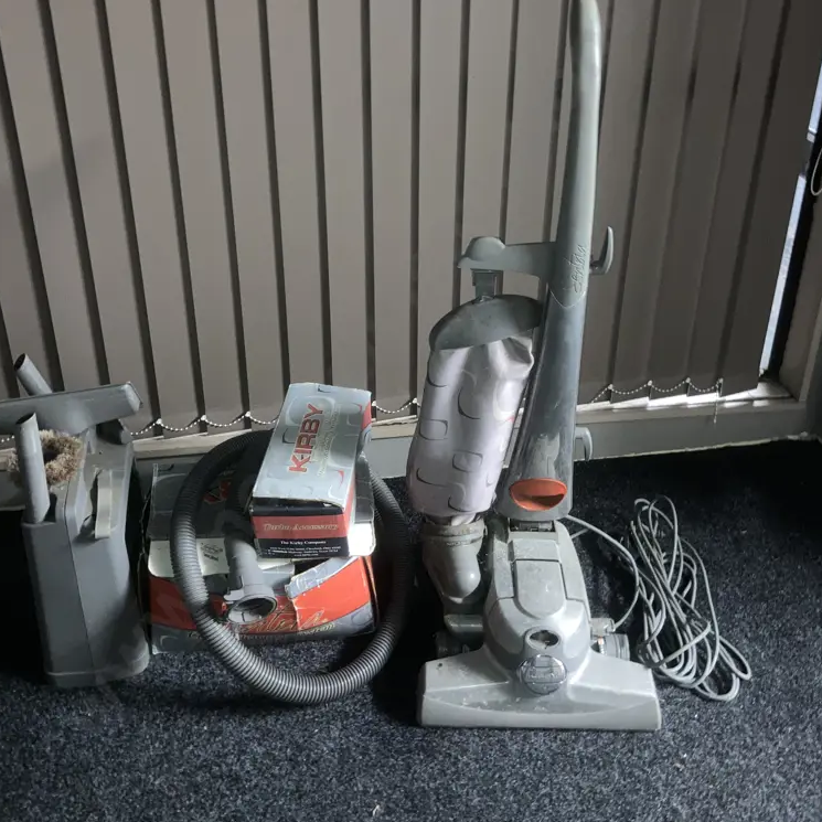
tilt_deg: -25.4
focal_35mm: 34
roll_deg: -2.8
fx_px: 913
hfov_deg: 48.4
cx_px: 417
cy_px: 282
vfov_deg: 47.8
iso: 125
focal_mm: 3.99
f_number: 1.8
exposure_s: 1/4
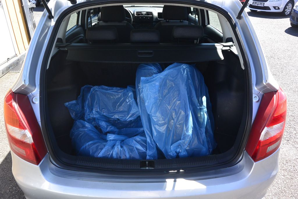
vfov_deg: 47.9
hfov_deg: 67.4
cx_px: 149
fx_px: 224
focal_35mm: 27
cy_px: 100
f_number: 4
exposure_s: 1/320
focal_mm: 10
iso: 160
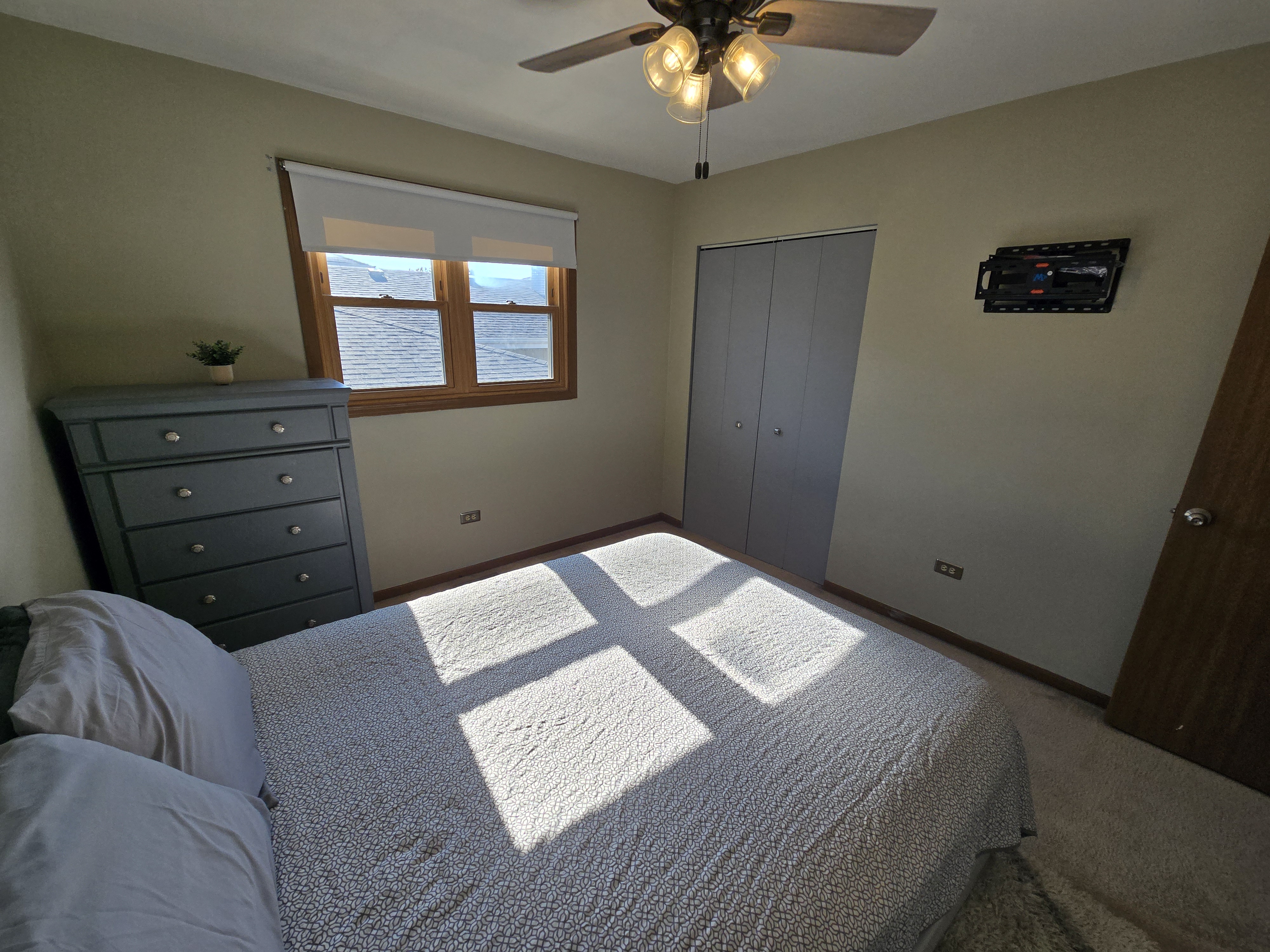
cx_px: 635
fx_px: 477
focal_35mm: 13
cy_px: 476
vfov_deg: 89.9
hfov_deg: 106.2
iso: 50
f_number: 2.2
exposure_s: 1/393
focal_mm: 2.2
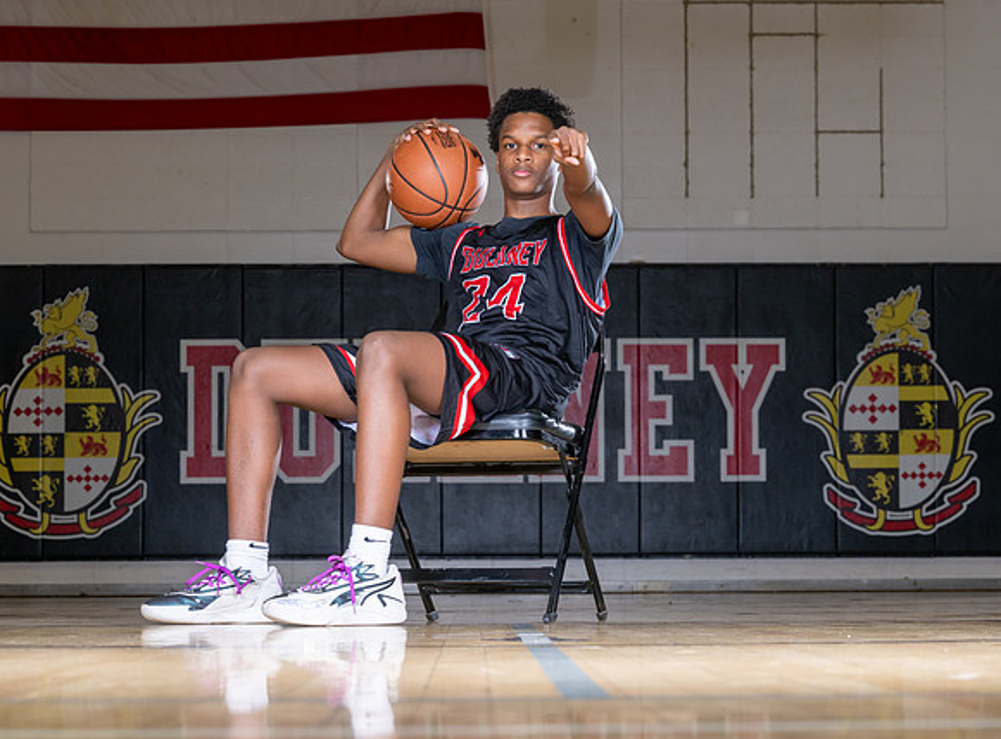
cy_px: 393
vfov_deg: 15.6
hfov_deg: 21.0
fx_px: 2703
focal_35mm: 94
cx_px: 554
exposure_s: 1/100
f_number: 8
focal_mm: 77
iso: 400
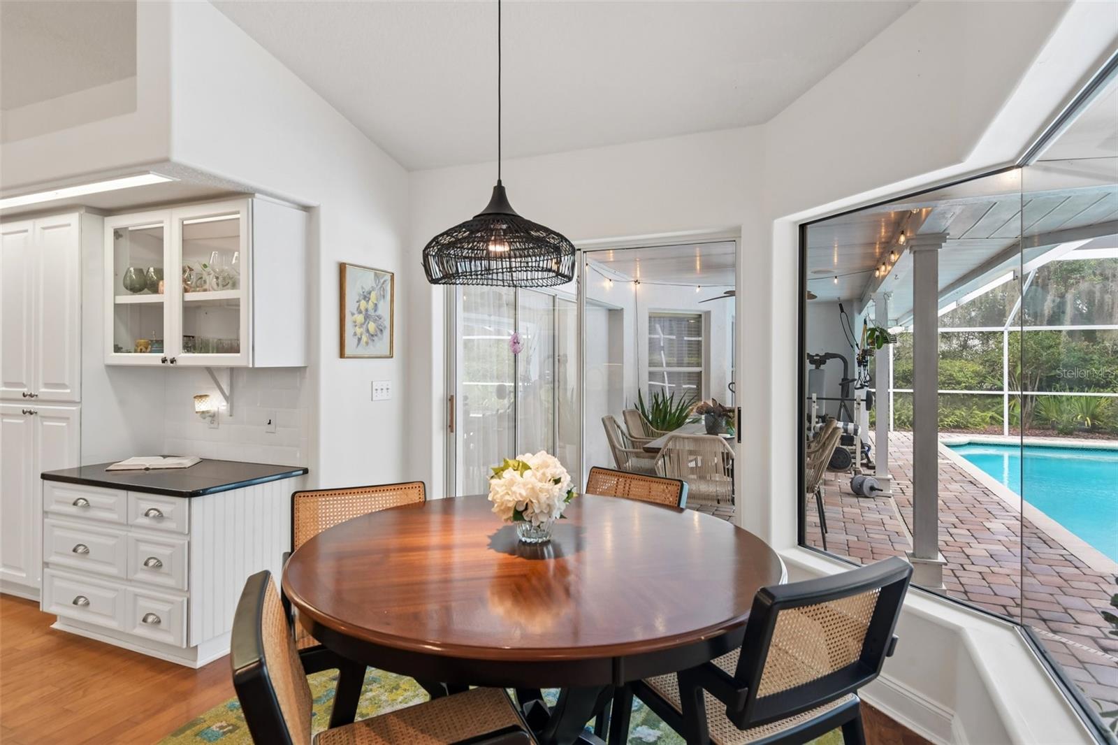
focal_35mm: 19
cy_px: 372
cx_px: 559
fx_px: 590
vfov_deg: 64.5
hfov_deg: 86.9
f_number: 8
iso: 400
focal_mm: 19
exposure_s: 1/25
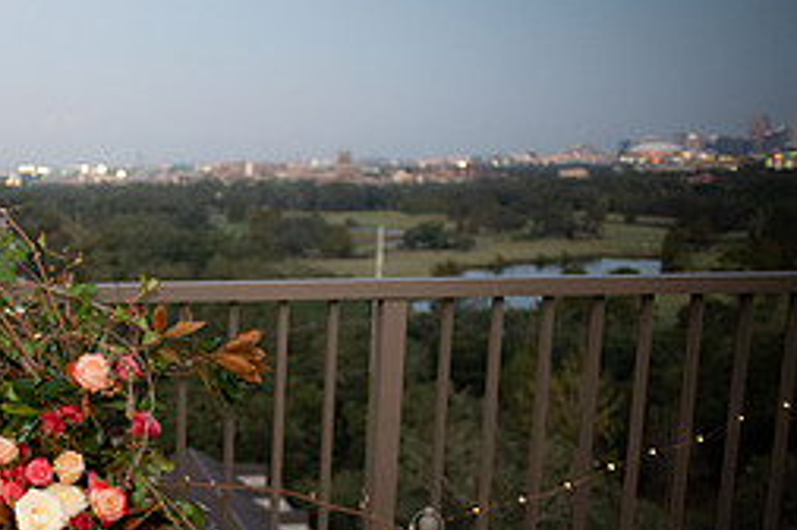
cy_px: 426
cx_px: -98
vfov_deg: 24.2
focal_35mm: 55
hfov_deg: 31.8
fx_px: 1216
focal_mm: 24
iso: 2500
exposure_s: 1/60
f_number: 2.8
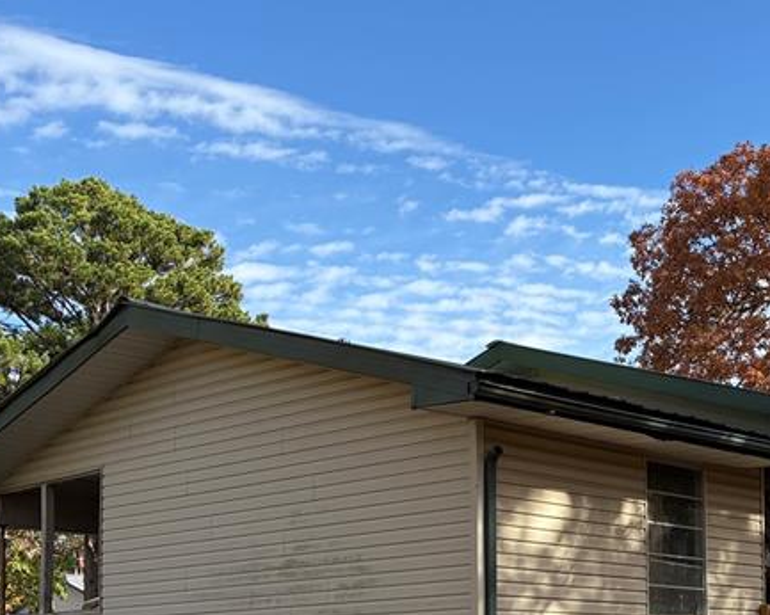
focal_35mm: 60
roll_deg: +1.2
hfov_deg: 30.4
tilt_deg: +3.6
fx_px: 1367
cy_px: 595
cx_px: 660
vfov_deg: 24.4
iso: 50
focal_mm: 5.96
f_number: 1.6
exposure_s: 1/1667
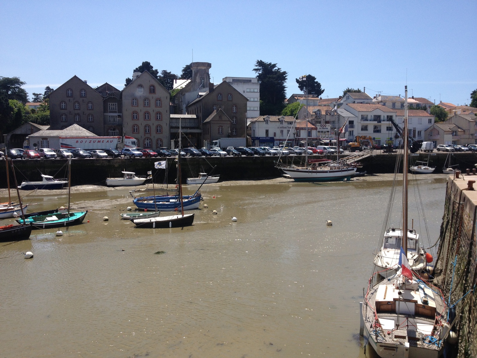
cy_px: 179
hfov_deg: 52.6
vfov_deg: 40.7
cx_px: 238
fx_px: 482
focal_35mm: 35
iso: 50
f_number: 2.4
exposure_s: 1/2208
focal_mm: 4.28
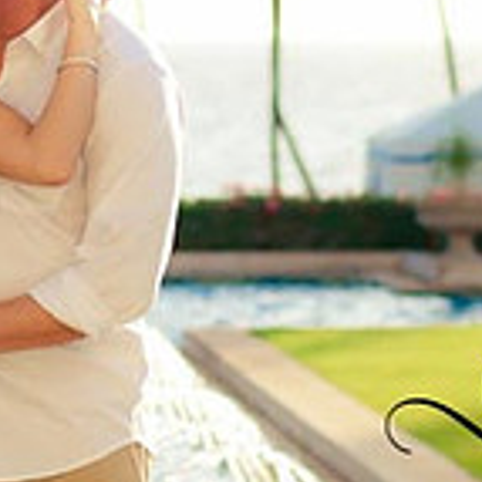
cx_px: -88
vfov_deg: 6.8
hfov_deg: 6.7
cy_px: 163
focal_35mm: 259
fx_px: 4080
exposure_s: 1/1000
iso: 400
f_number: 2.8
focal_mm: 50
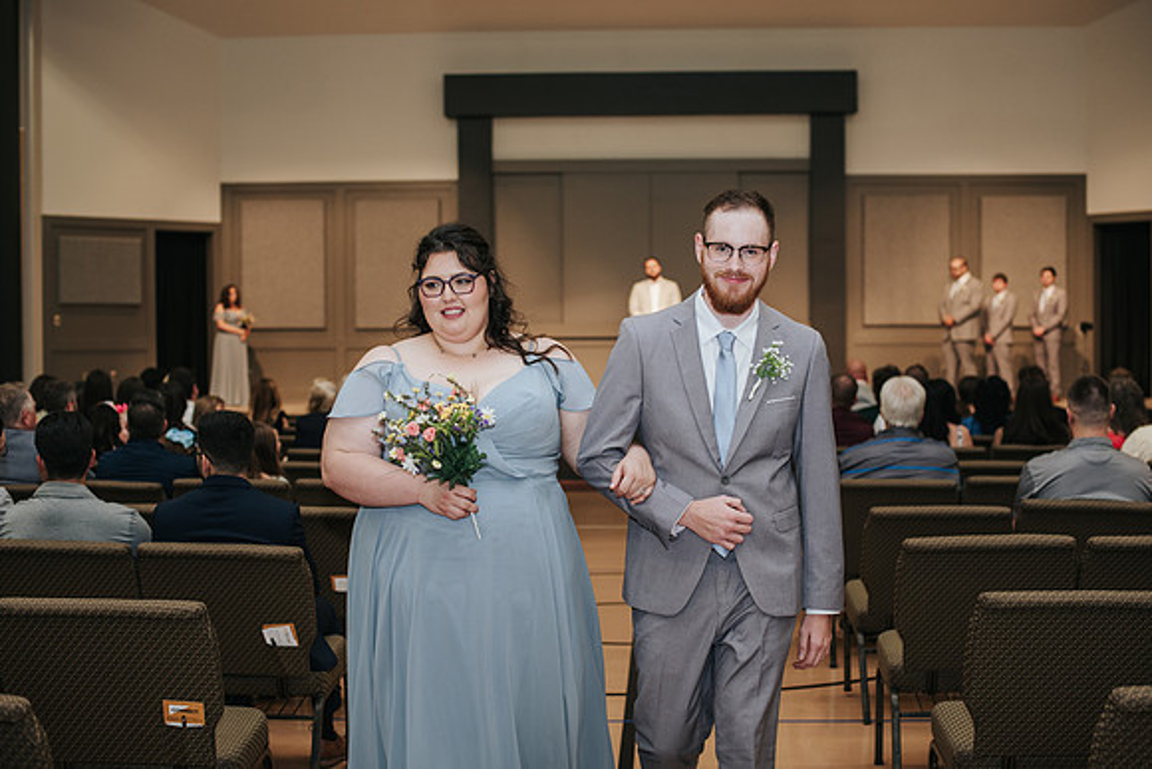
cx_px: 576
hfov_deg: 38.9
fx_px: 1629
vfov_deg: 26.5
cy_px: 384
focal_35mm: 51
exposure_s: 1/200
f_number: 3.2
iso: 1000
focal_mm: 50
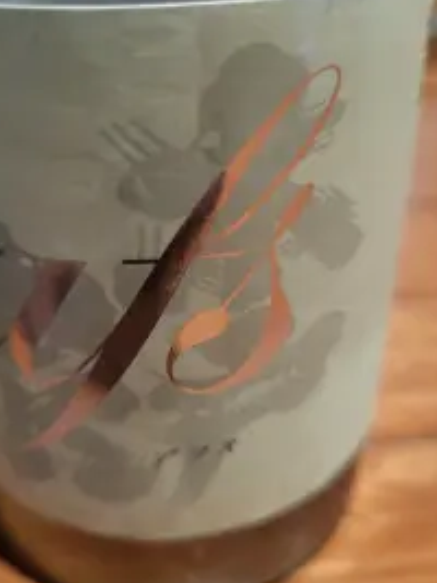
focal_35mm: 39
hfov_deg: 36.8
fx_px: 657
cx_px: 197
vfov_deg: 47.9
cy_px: 286
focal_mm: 5.4
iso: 500
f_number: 1.8
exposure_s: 1/25
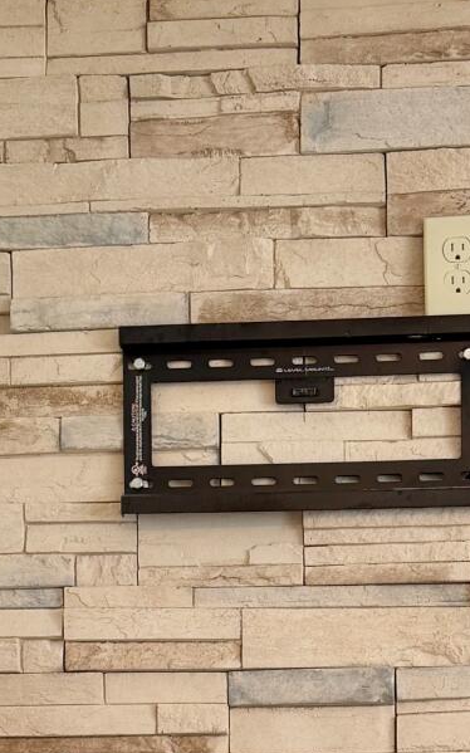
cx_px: 319
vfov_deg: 21.7
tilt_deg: -0.6
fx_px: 1743
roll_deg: -0.4
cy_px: 1008
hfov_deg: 15.3
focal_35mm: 85
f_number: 1.78
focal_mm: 6.76
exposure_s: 1/60
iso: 100
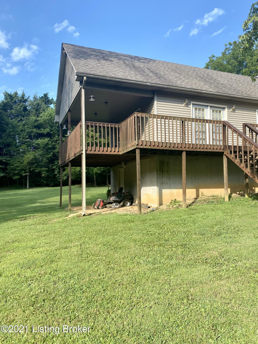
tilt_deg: +4.7
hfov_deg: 53.1
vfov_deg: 67.3
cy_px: 172
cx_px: 129
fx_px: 258
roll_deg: +0.3
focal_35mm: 26
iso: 32
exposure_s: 1/973
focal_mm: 4.25
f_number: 1.8
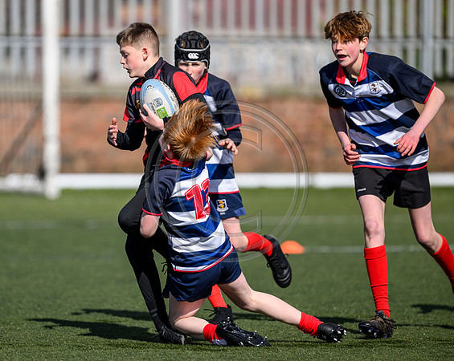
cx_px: 183
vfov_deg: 3.4
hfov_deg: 4.3
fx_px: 6028
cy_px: 180
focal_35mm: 449
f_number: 3.2
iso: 200
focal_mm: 400
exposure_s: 1/3200
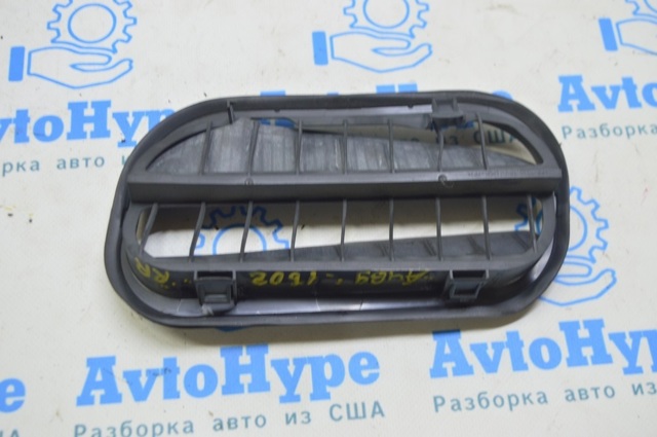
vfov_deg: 29.8
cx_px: 328
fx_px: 820
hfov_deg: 43.7
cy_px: 218
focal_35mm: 45
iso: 400
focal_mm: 30
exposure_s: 1/20
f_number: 5.6
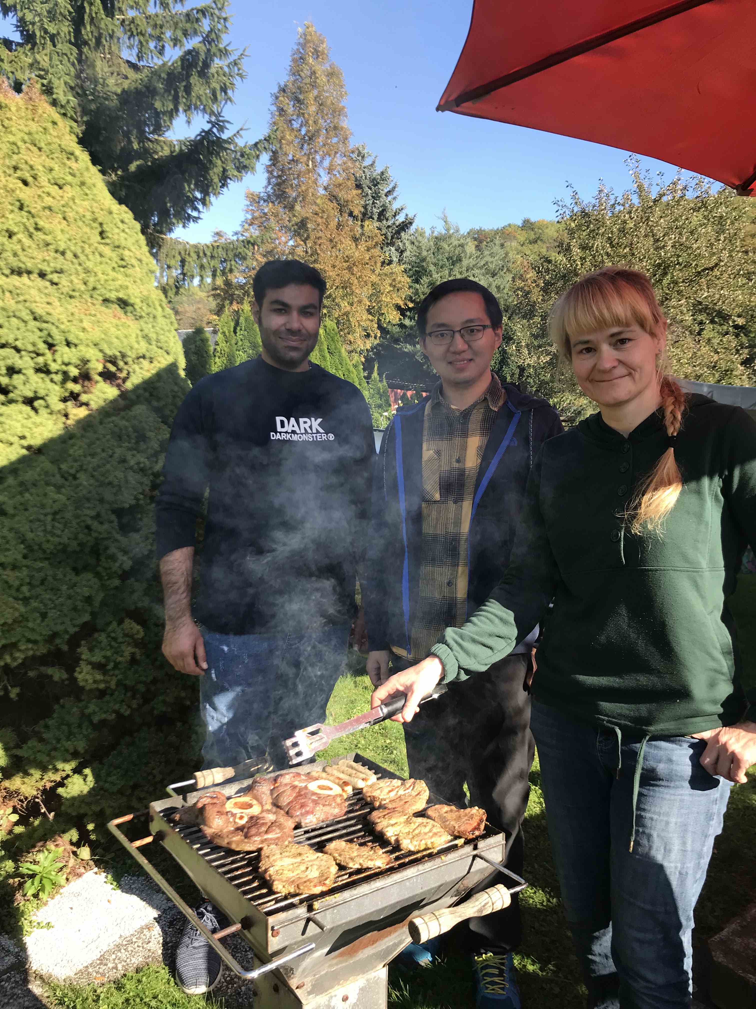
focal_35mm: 28
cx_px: 378
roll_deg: -2.6
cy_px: 504
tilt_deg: -2.8
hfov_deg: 49.7
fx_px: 815
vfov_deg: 63.4
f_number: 1.8
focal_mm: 3.99
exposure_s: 1/573
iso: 20
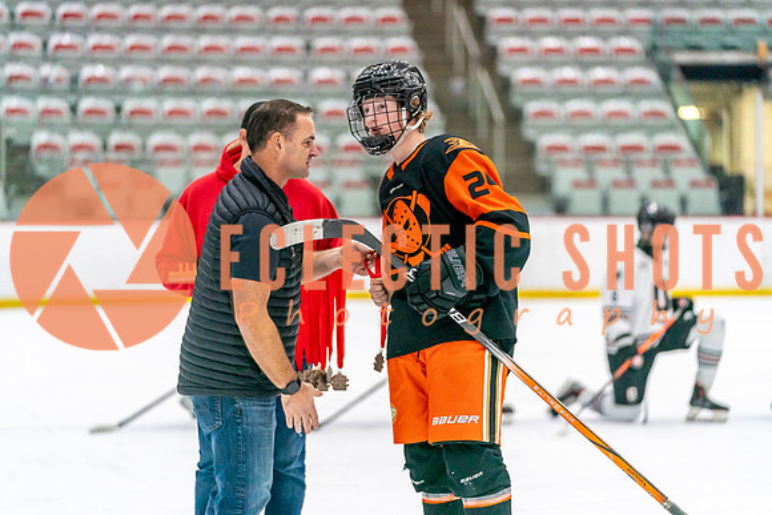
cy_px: 258
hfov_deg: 14.4
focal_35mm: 142
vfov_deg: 9.7
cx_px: 386
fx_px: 3046
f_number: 2.8
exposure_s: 1/1250
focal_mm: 142
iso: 3200
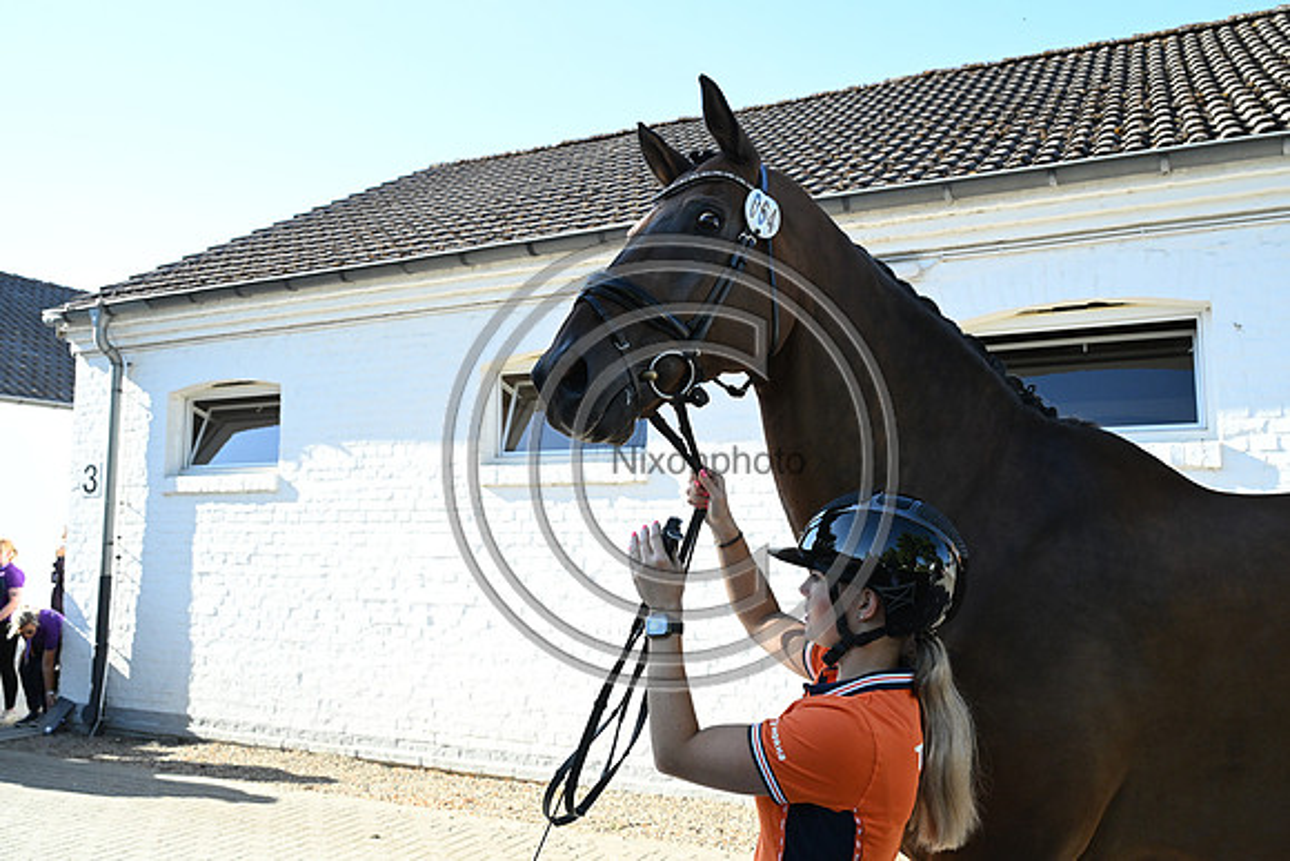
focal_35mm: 30
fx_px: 1093
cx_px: 645
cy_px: 430
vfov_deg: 43.0
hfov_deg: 61.1
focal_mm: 30.5
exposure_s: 1/1600
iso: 2200
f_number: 6.3
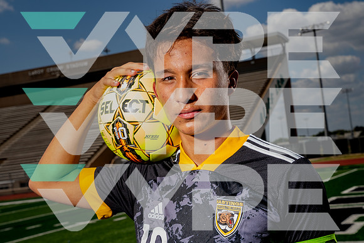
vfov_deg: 20.9
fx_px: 659
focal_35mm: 65
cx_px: 179
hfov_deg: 30.9
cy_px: 121
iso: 160
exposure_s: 1/250
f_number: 11
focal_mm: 61
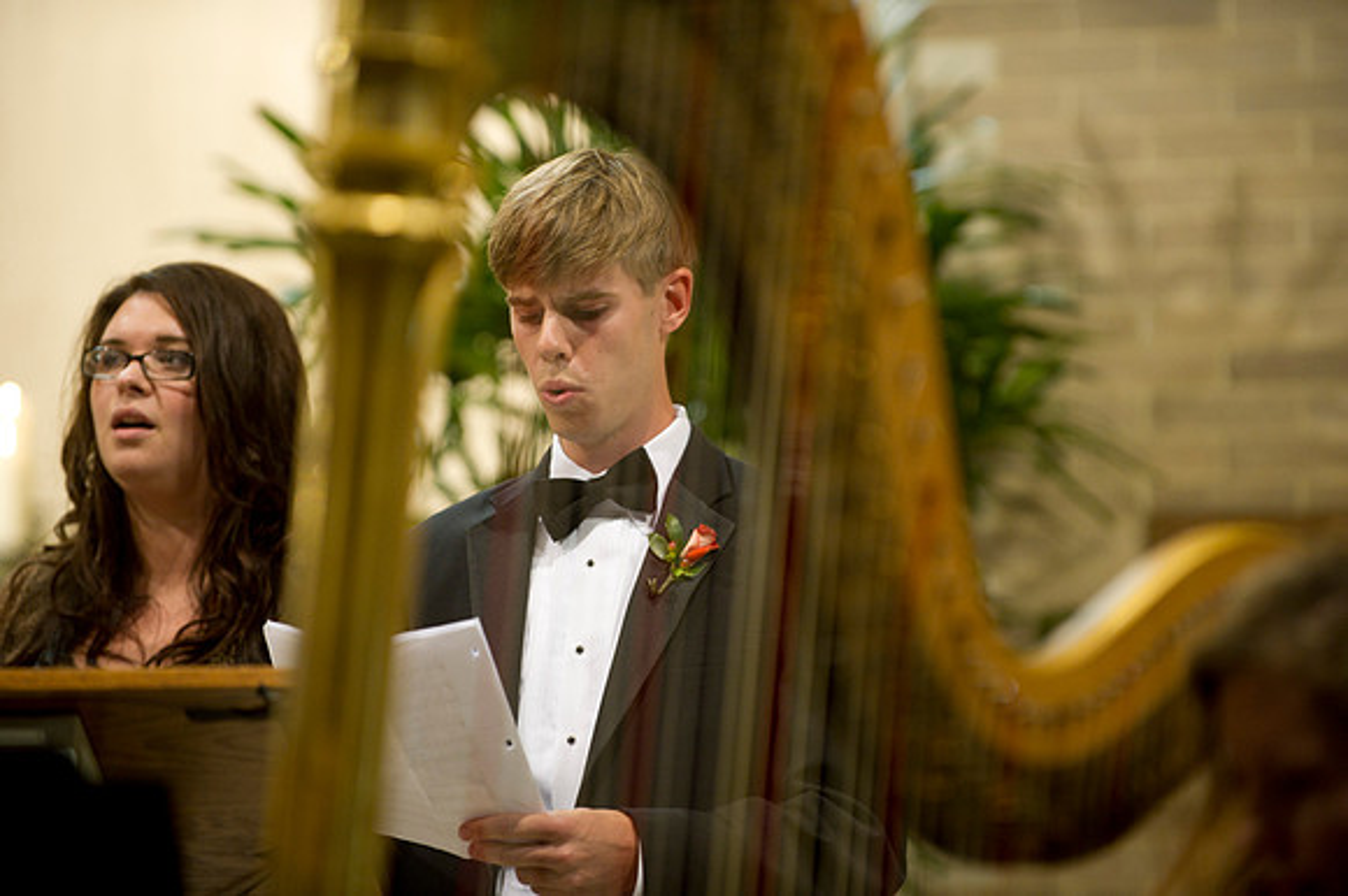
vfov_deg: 6.9
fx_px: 7484
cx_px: 674
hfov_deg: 10.3
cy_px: 448
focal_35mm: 200
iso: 1600
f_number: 2.8
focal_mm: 200
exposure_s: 1/40
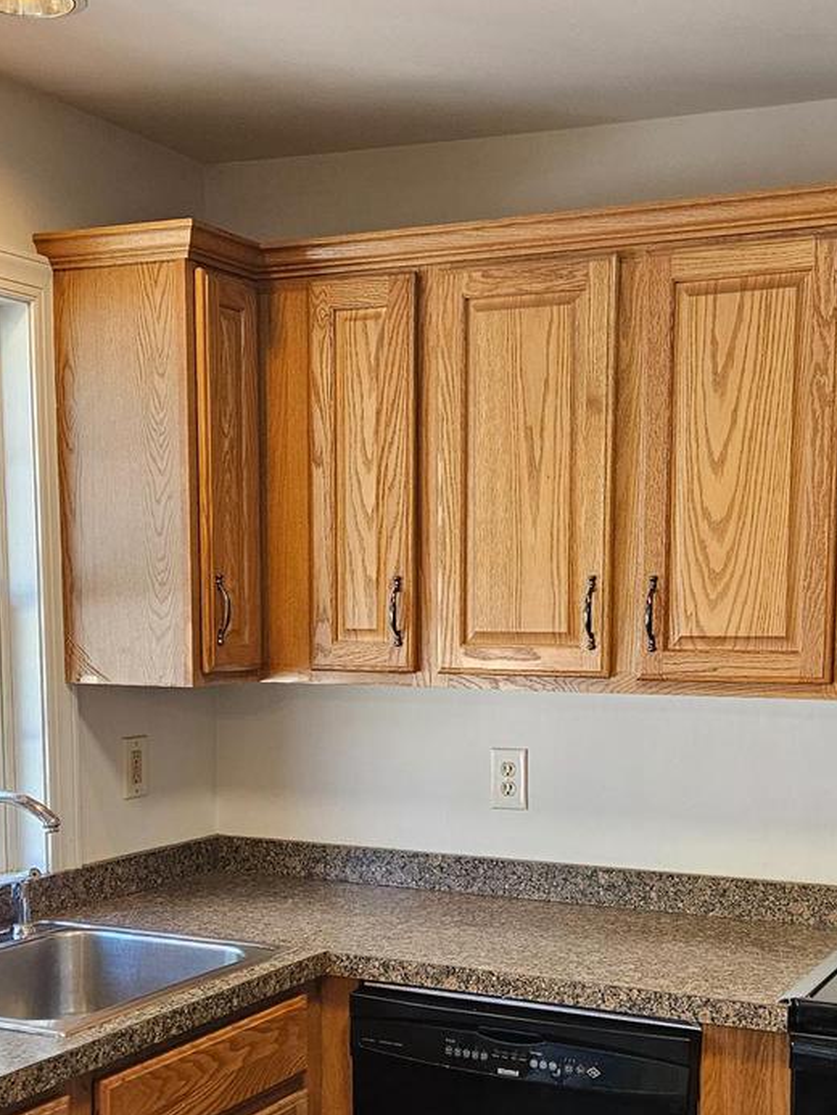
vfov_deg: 36.6
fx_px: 1644
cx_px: 451
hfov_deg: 28.6
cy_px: 837
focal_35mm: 51
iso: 160
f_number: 1.8
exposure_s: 1/120
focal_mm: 5.4
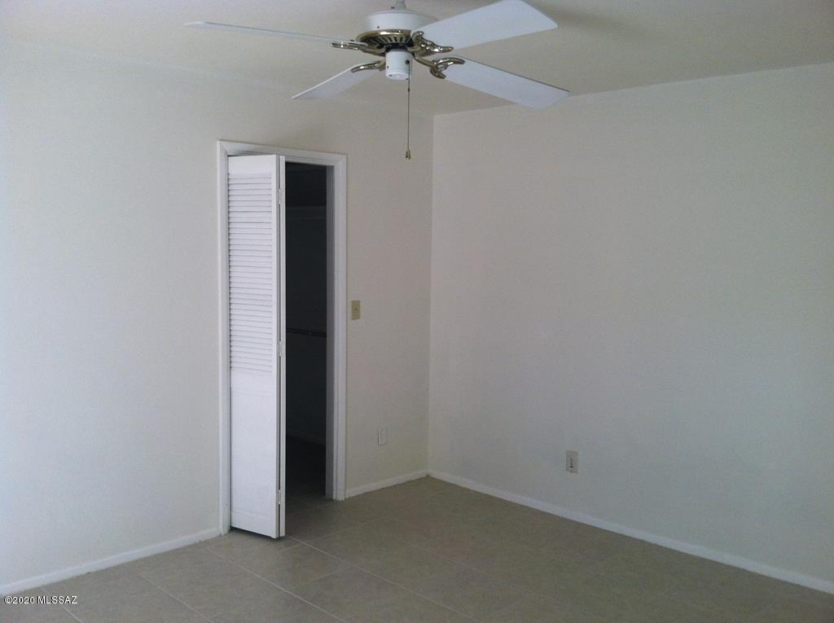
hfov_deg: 52.7
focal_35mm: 35
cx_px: 417
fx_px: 842
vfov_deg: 40.6
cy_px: 312
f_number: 2.8
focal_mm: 3.85
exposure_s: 1/17
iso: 100
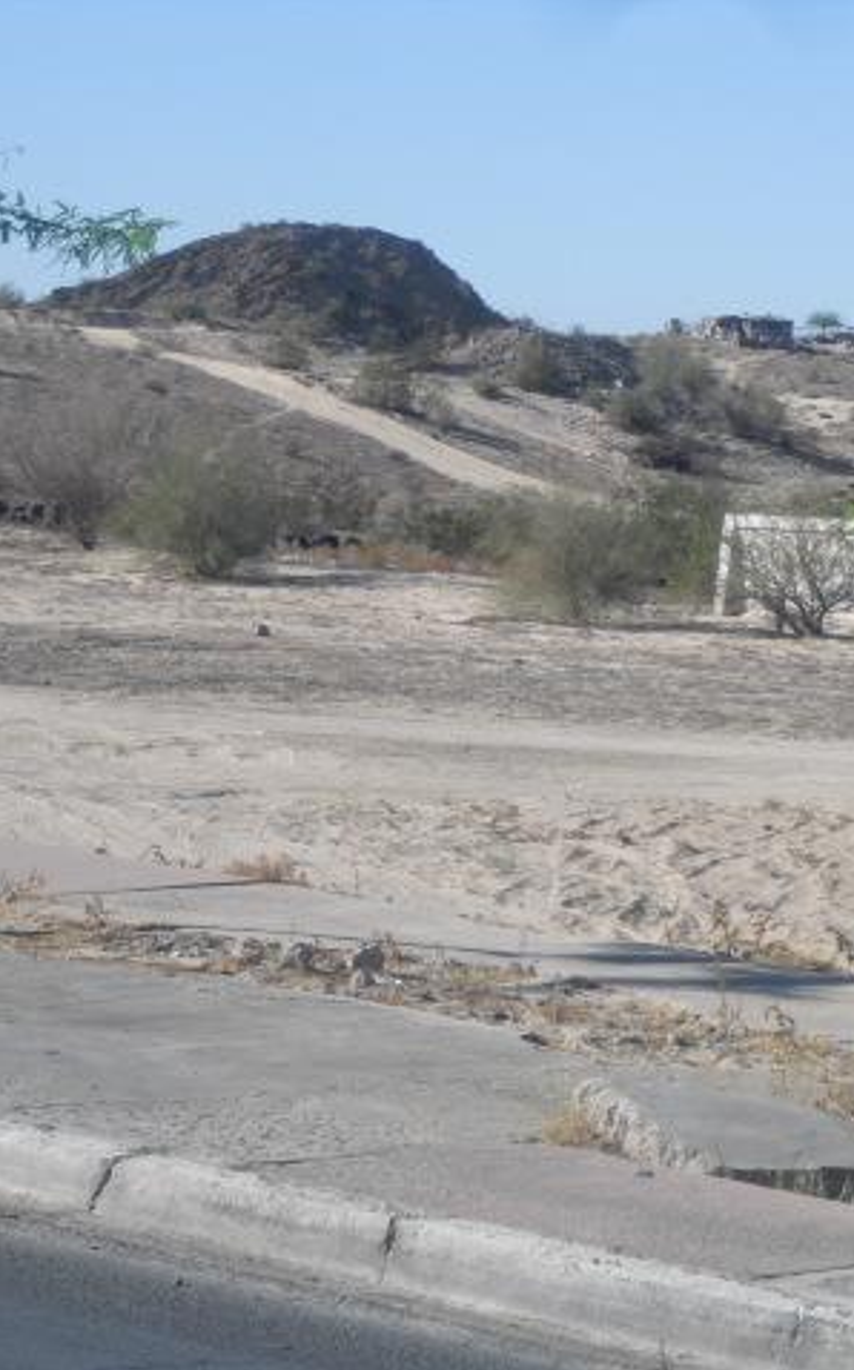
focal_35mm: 152
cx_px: 542
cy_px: 685
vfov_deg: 13.8
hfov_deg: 8.6
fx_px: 5671
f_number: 5.6
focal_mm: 18.9
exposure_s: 1/320
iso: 64
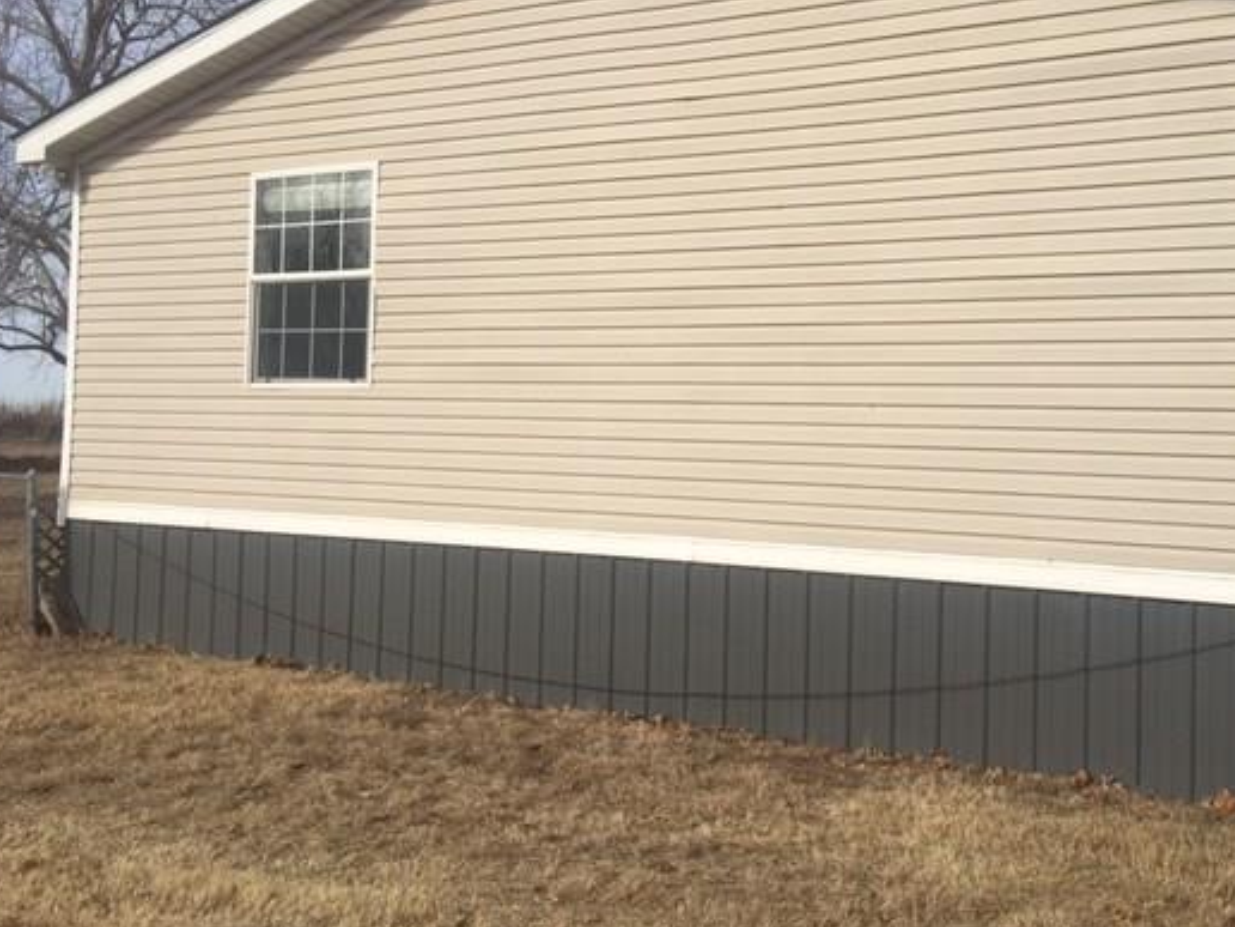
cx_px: 730
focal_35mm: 36
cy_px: 402
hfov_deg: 51.1
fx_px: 1284
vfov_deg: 39.6
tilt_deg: +1.5
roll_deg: -0.6
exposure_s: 1/2331
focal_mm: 4.15
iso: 25
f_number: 2.2
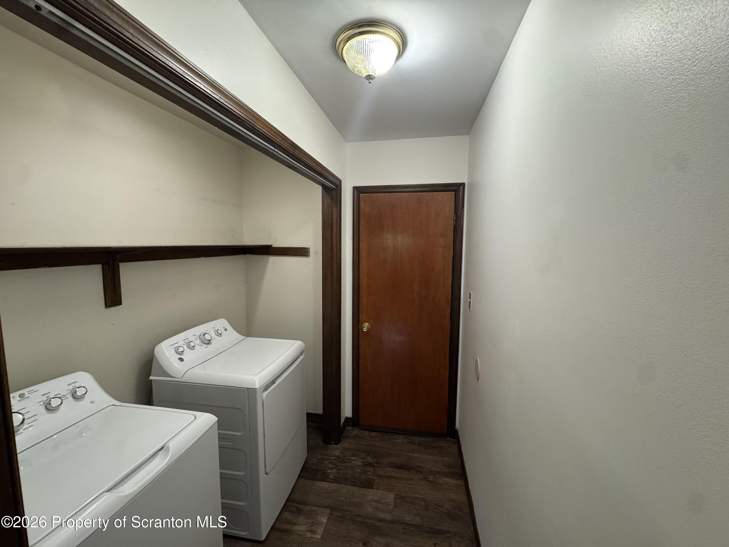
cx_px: 364
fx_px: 295
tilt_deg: -6.3
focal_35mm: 14
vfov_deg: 85.7
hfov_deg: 102.1
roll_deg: -0.2
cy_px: 274
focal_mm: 2.22
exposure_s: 1/60
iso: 250
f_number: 2.2
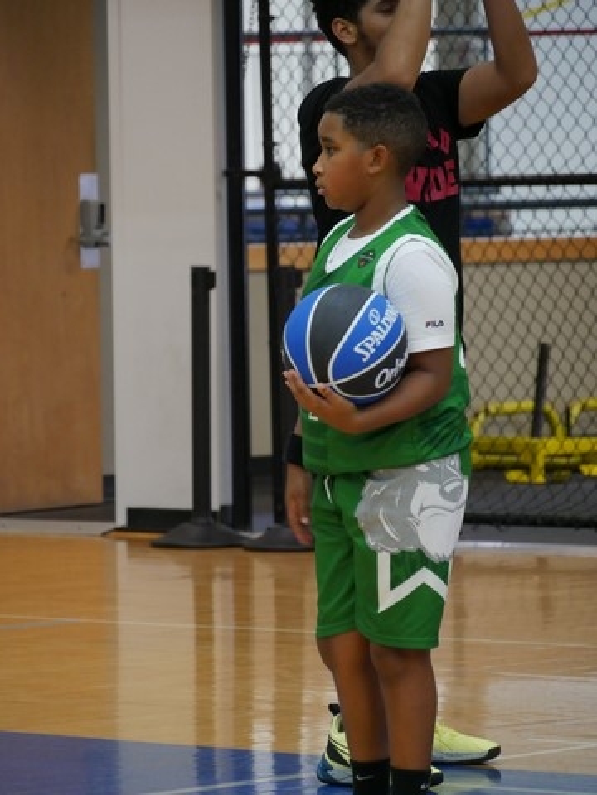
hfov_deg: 5.3
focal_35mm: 280
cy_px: 398
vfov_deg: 7.1
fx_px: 6439
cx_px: 298
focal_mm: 140
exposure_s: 1/125
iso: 3200
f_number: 5.6
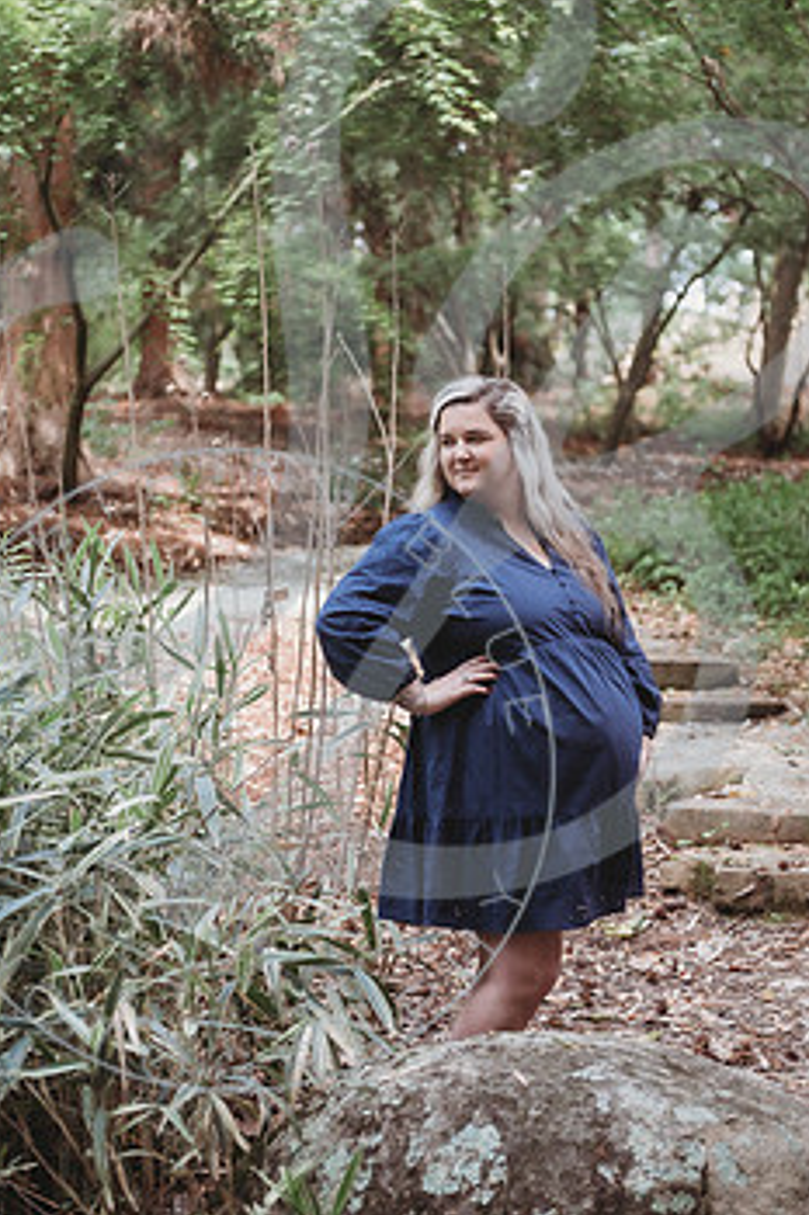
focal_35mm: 90
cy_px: 507
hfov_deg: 15.2
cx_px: 389
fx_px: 3037
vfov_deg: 22.6
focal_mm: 70
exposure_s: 1/250
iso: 160
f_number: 2.8
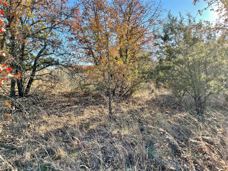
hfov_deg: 67.3
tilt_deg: -1.3
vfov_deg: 53.1
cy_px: 86
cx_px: 114
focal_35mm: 26
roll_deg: +1.8
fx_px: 171
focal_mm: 4.2
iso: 32
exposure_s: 1/556
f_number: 1.6
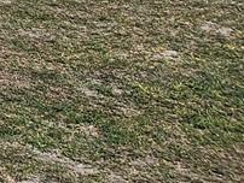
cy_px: -405
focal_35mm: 182
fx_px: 1284
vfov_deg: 7.1
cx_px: -640
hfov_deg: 8.1
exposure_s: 1/3203
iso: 25
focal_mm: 5.4
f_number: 1.8
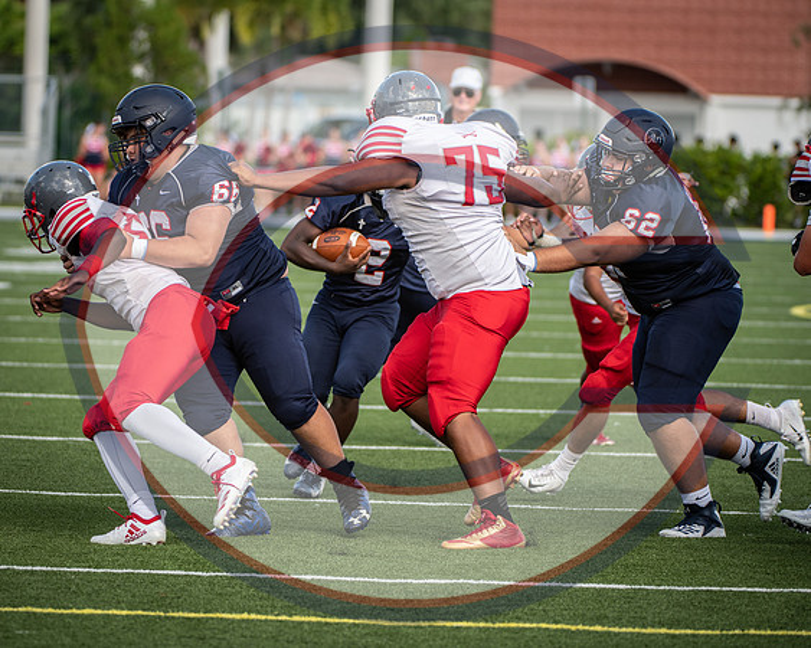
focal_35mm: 265
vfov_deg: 5.8
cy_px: 267
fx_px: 6362
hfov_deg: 7.3
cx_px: 364
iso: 360
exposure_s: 1/1000
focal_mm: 200
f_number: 4
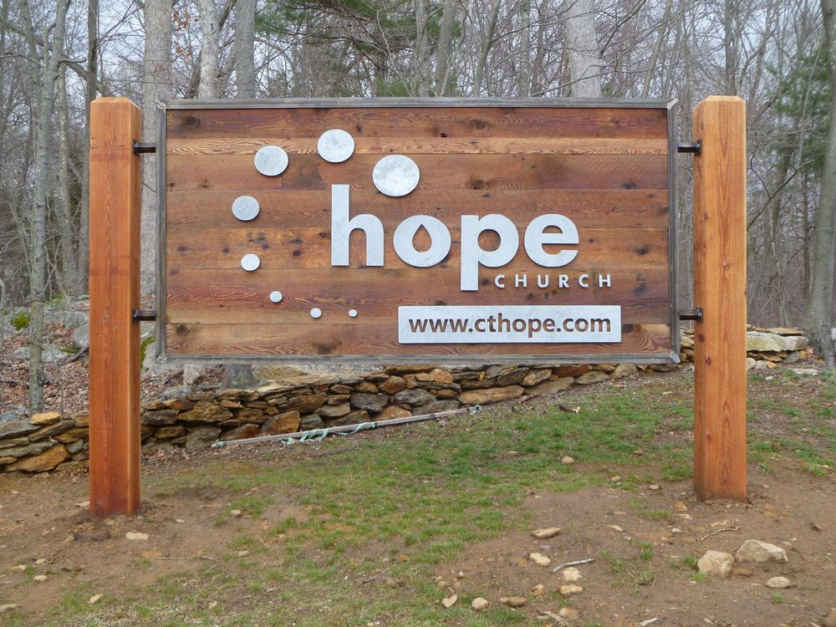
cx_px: 418
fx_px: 990
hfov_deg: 45.8
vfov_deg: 35.1
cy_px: 314
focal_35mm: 41
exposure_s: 1/60
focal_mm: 7.4
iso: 80
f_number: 3.7
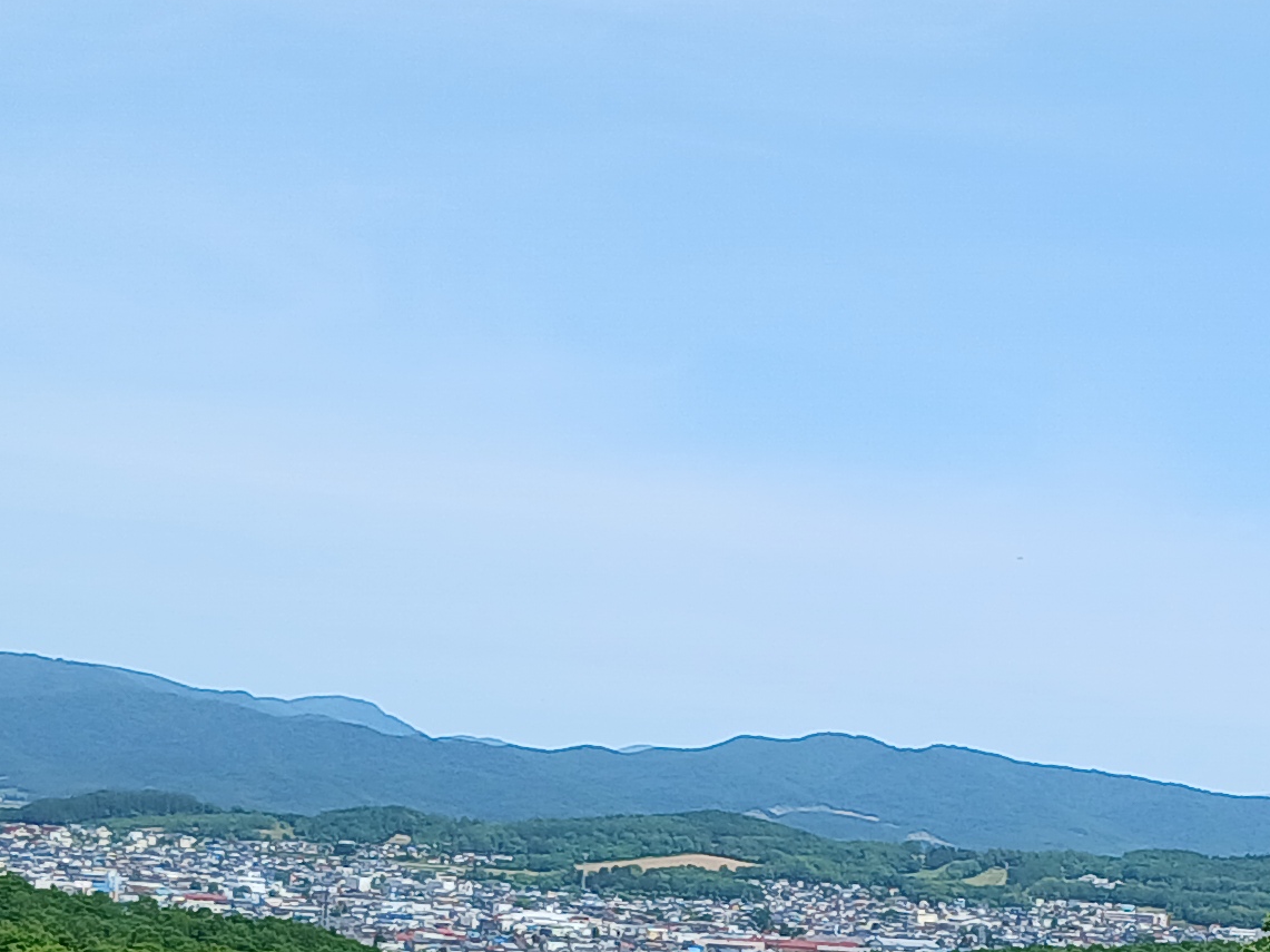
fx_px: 3411
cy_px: 1077
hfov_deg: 20.8
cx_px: 1051
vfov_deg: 15.4
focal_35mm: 93
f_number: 1.8
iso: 20
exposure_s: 1/503
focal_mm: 3.86
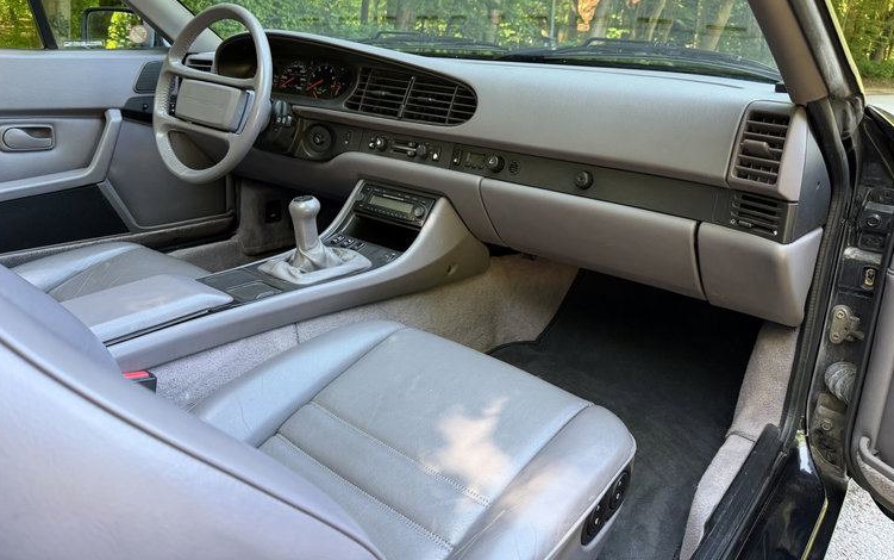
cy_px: 218
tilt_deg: -15.0
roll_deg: -1.0
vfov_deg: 47.3
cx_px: 444
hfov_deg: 70.4
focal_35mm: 26
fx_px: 634
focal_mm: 6.76
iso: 200
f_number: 1.78
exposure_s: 1/93
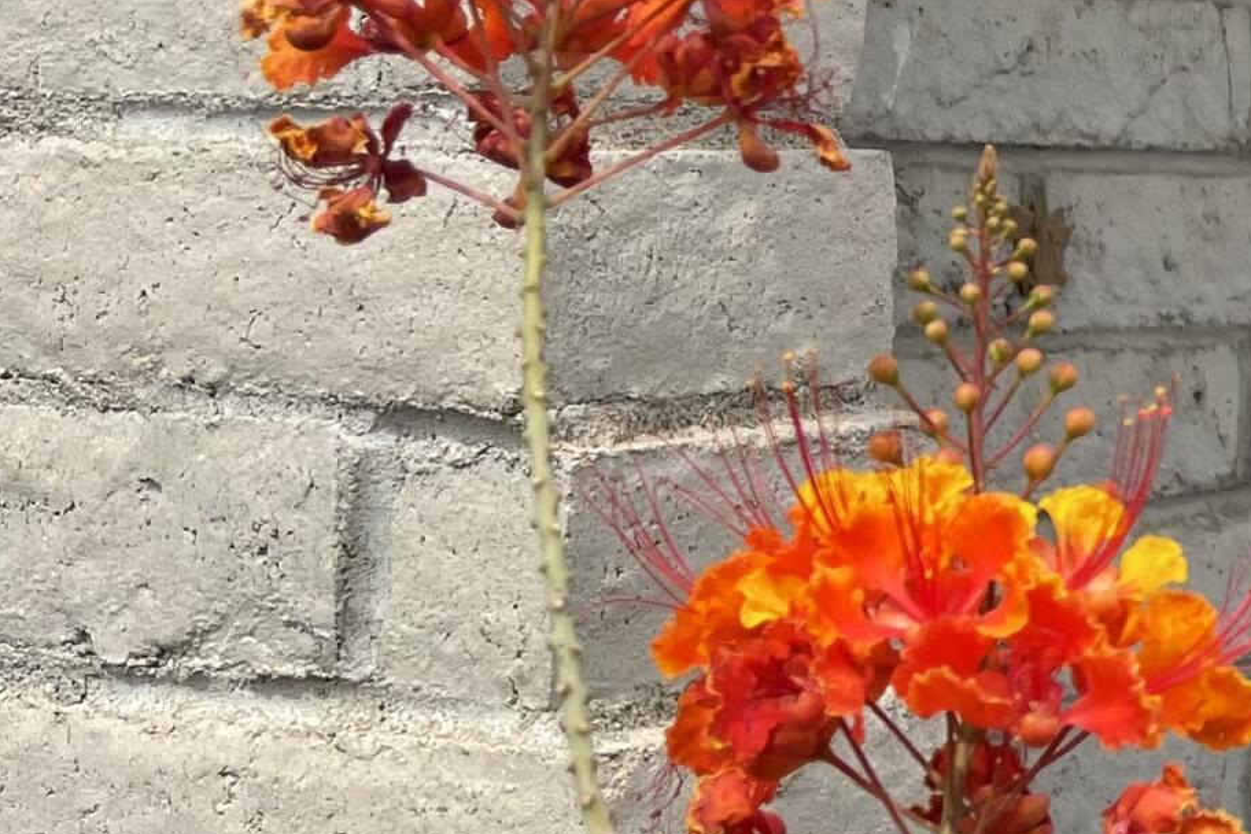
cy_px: -62
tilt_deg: +3.2
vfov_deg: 15.0
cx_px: 2033
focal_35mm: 89
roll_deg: -1.2
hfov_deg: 19.1
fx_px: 3093
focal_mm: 5.1
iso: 32
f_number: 1.6
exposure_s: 1/2488
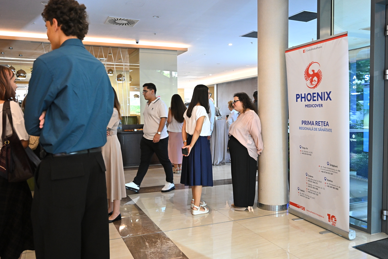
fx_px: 323
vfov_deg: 43.6
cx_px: 194
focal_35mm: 30
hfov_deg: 61.9
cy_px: 130
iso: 3200
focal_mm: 30
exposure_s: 1/160
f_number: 4
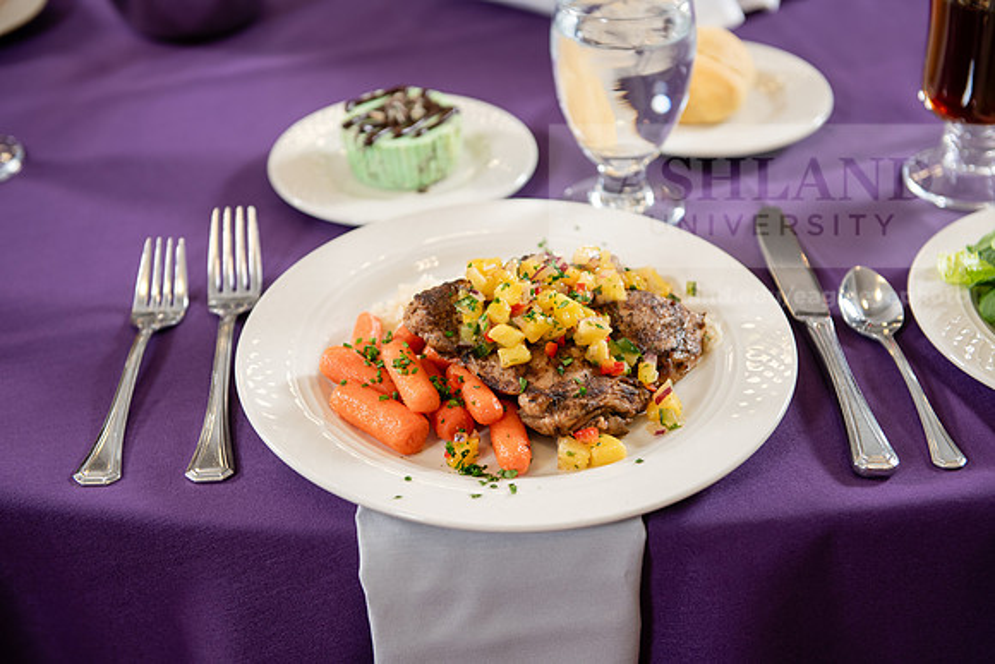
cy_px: 332
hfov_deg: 34.5
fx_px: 1603
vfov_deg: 23.4
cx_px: 498
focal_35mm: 58
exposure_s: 1/160
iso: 400
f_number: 3.5
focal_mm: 58
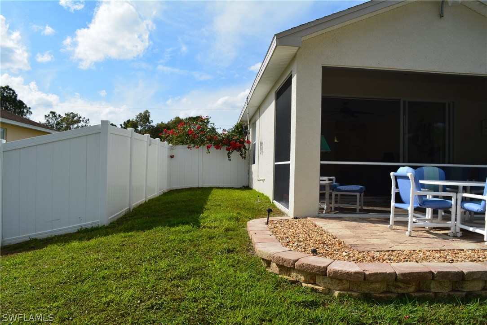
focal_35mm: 27
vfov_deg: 48.0
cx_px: 244
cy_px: 162
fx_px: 365
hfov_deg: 67.4
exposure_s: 1/160
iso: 100
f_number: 11
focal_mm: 18
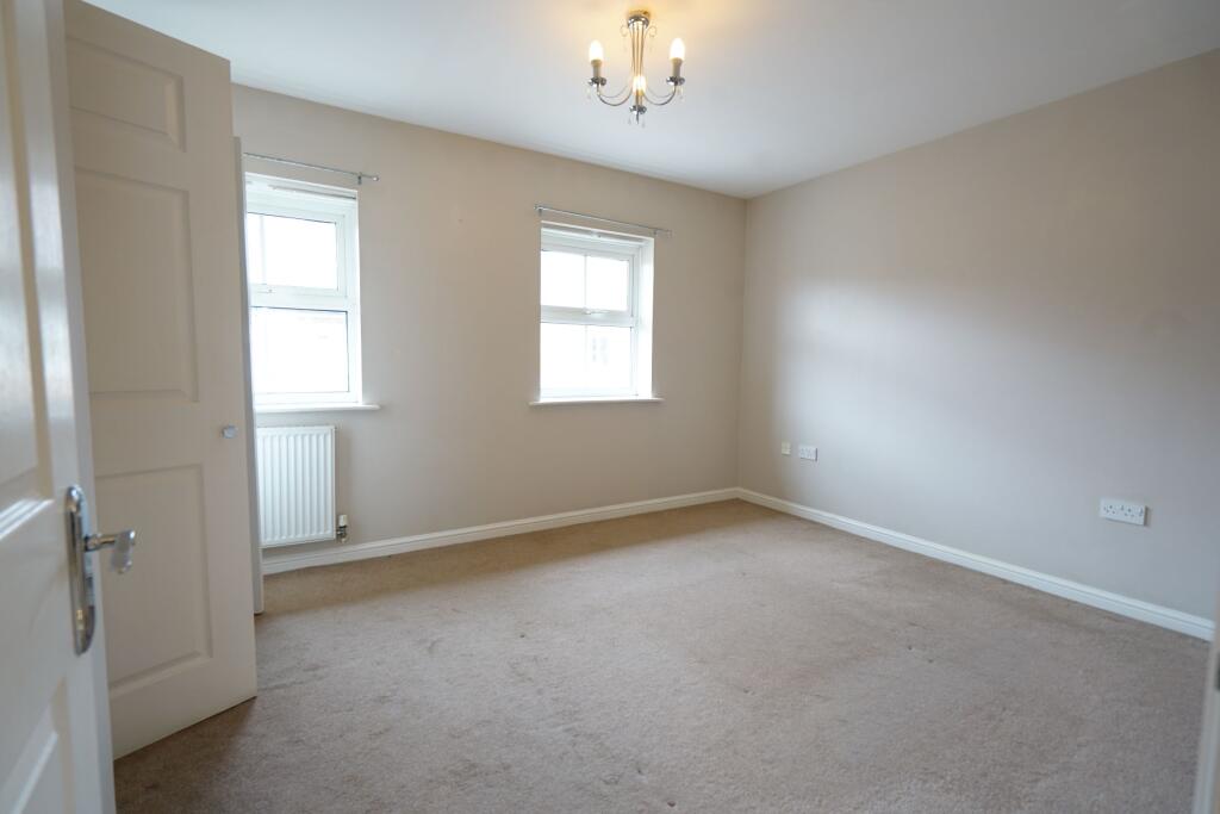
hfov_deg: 96.7
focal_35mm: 16
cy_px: 407
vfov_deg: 73.8
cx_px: 610
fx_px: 542
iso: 500
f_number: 5
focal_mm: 16
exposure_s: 1/15
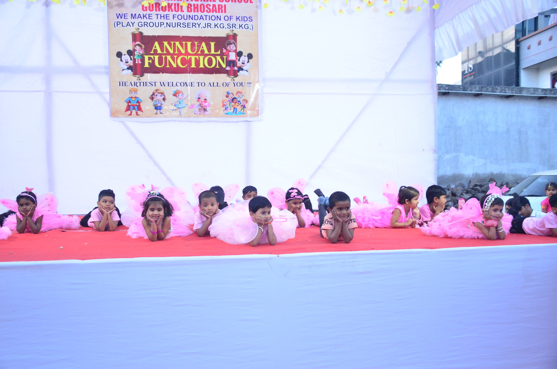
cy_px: 184
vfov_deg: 38.2
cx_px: 278
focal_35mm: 34
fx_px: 533
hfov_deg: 55.2
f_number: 4
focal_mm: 23
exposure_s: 1/125
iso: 800
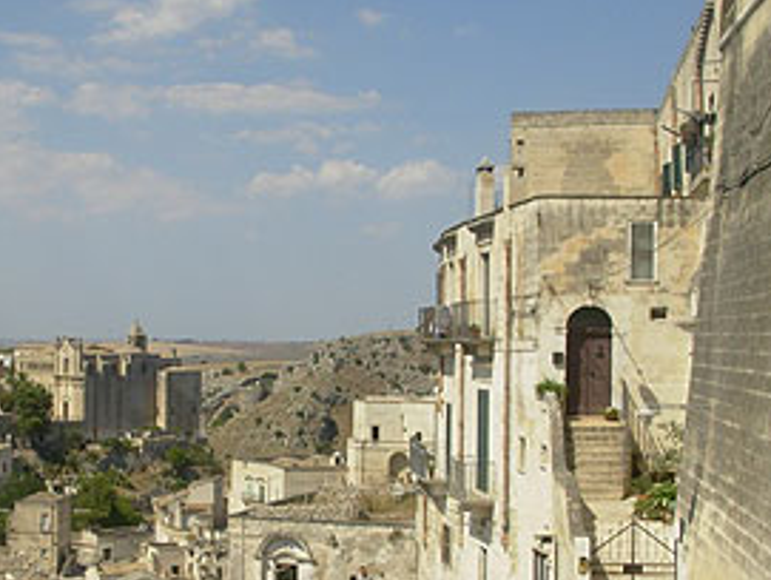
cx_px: 293
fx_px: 1405
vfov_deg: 23.3
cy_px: 338
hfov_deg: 30.6
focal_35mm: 63
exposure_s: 1/745
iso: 50
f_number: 4.9
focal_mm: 6.3
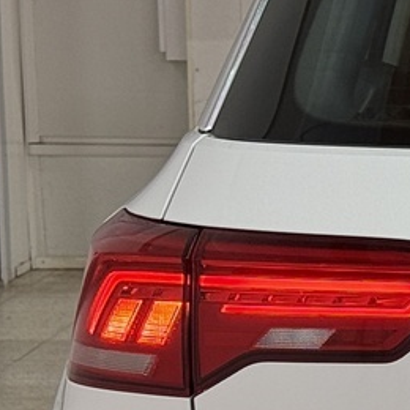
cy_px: 383
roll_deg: -0.6
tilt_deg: -9.5
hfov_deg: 7.1
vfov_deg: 7.4
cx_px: 863
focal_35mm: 235
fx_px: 3149
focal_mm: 6.76
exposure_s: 1/100
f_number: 1.78
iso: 64
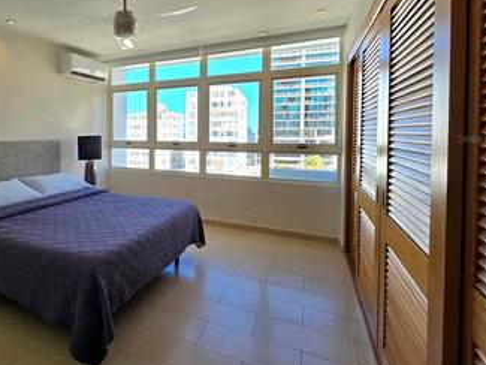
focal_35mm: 20
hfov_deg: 76.4
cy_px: 138
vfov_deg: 65.1
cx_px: 129
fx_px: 281
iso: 50
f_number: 2.2
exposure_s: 1/476
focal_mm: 2.2
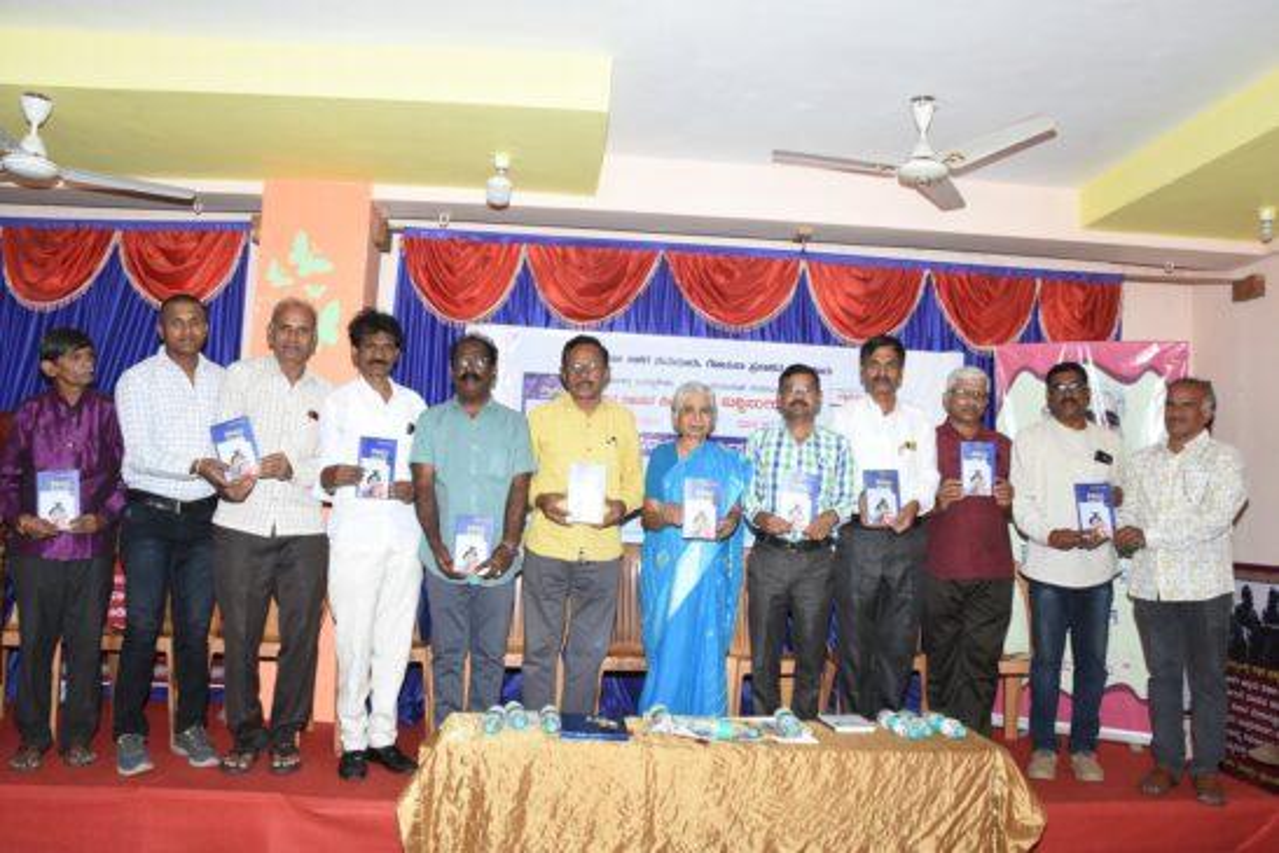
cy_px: 426
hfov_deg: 67.4
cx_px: 640
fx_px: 959
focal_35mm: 27
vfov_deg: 48.0
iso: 1250
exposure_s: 1/125
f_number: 9
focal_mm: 18
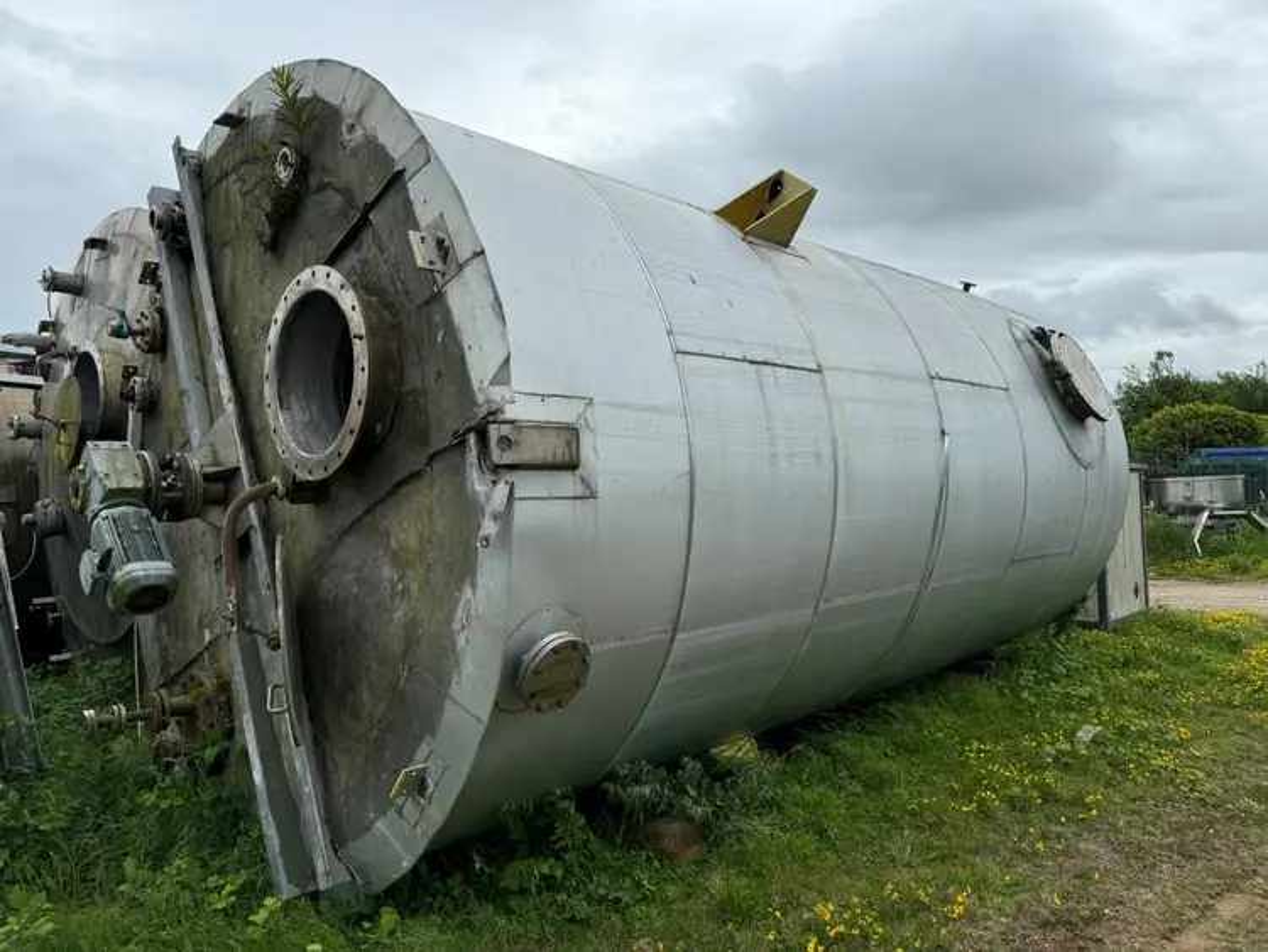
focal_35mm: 24
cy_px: 476
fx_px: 879
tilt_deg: -0.8
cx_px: 634
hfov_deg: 71.6
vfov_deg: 56.8
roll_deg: +1.6
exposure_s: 1/2959
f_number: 1.78
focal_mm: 6.76
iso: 80
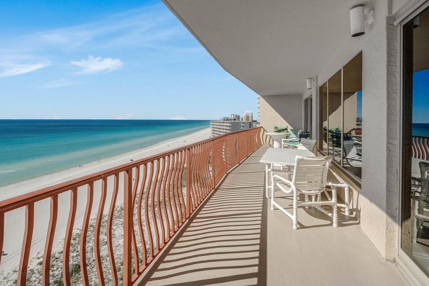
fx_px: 191
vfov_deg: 73.2
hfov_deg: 96.4
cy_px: 121
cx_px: 192
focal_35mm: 16
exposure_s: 1/1600
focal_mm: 13
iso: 100
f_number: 5.6
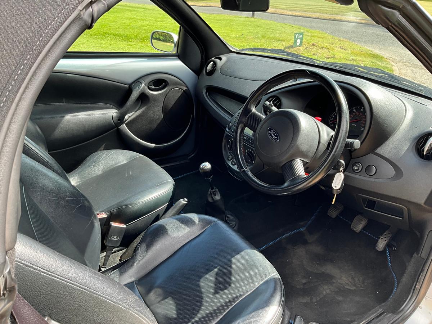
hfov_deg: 61.7
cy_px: 162
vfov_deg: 48.2
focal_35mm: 29
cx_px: 216
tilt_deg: -27.9
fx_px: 362
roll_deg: -2.9
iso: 20
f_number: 1.8
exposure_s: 1/122
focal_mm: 3
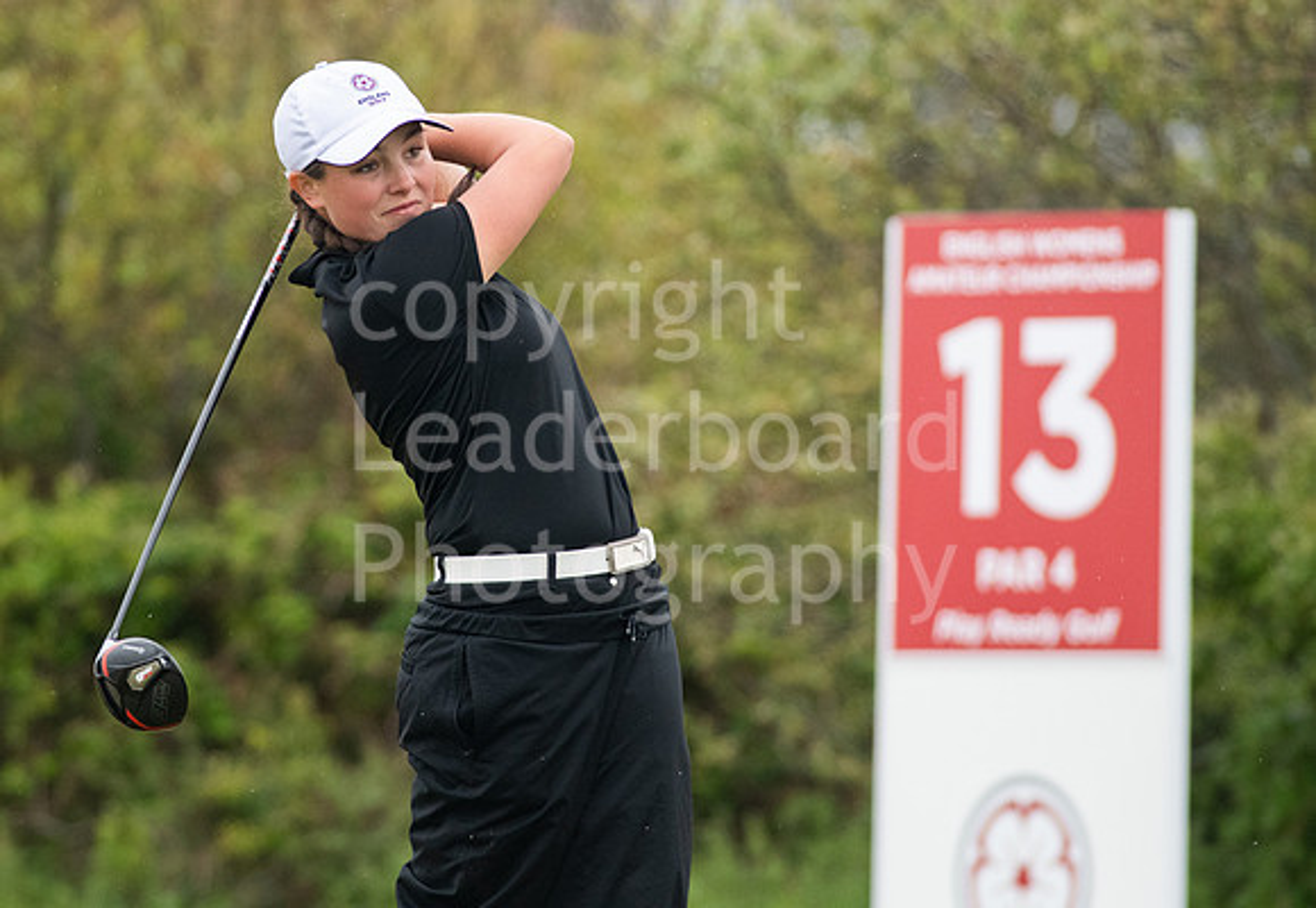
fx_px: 20148
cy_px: 370
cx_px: 510
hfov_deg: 3.7
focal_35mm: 545
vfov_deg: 2.6
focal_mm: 300
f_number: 4
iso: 1600
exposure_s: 1/2500
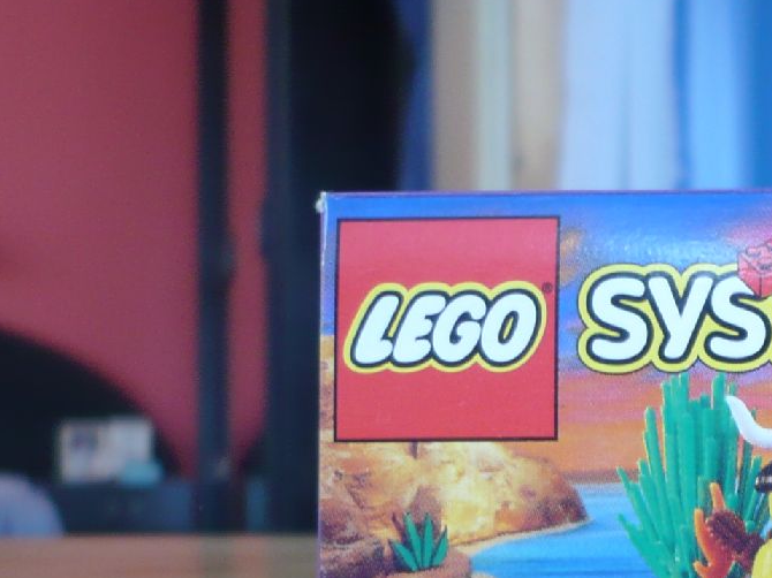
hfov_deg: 18.5
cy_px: 561
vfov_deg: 14.2
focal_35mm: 103
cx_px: 819
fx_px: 2296
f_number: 2.8
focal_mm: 5.8
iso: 100
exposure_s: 1/25
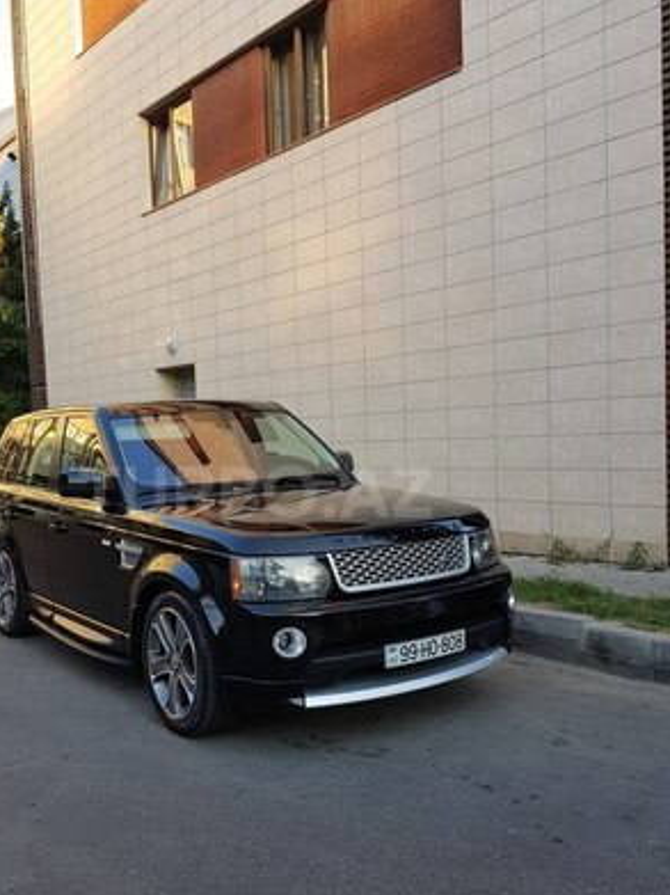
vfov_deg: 55.3
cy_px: 492
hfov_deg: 42.6
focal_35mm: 33
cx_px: 256
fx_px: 852
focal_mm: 4.2
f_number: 1.7
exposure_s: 1/237
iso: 40
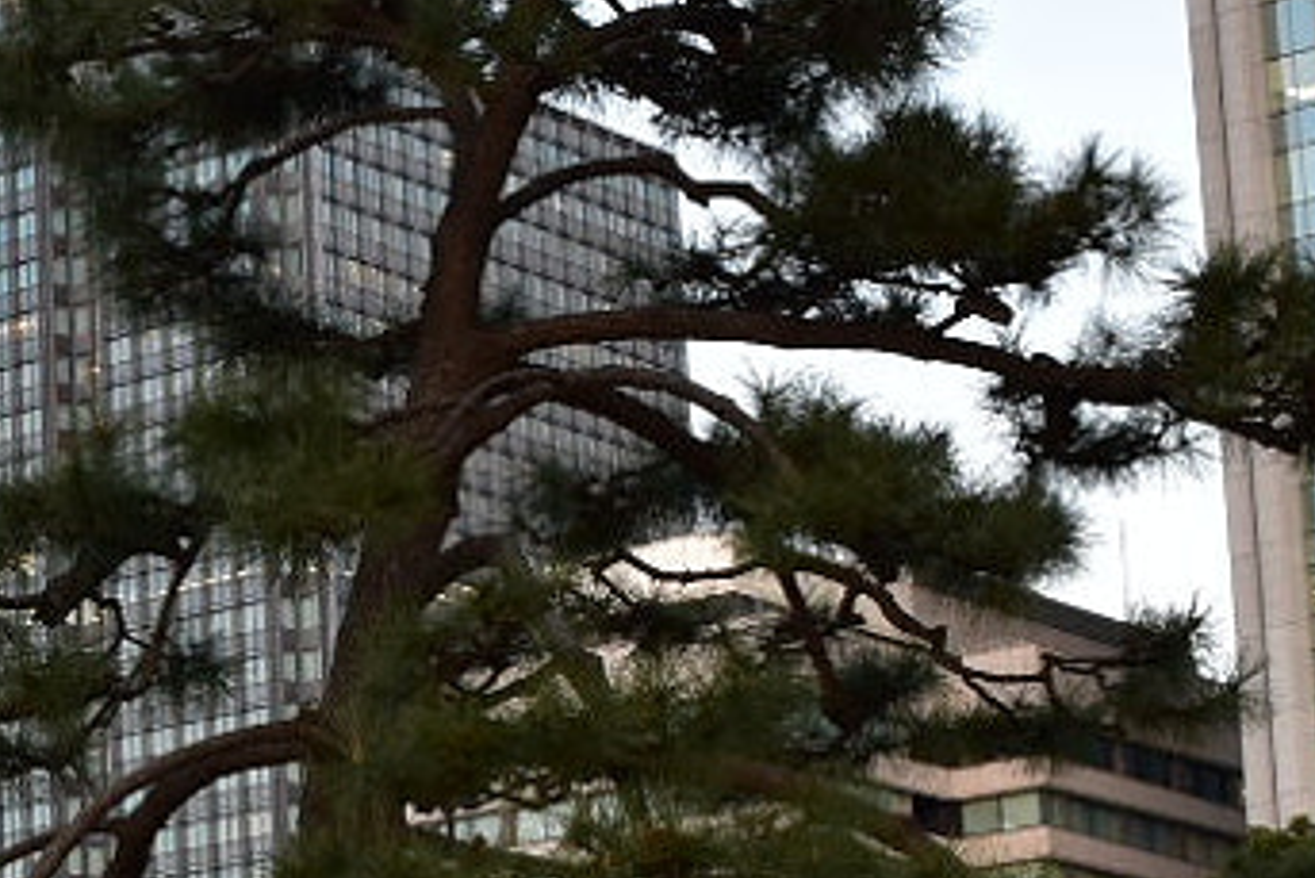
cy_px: 842
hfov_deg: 14.2
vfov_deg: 9.7
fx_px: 5116
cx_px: -291
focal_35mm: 140
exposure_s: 1/30
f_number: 7.1
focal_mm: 20
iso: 400
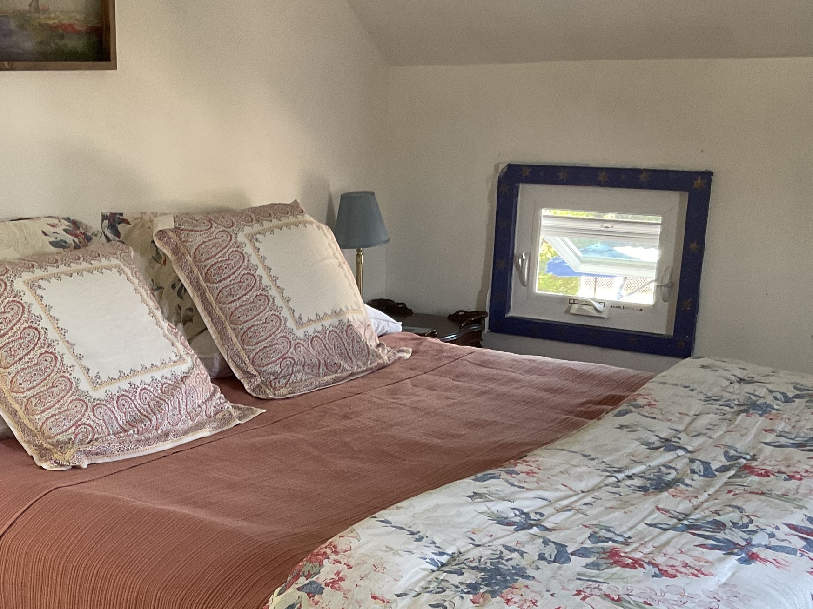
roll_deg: -0.6
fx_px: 1198
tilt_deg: -18.1
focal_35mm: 51
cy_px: 450
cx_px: 257
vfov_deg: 28.2
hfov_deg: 37.0
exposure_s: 1/60
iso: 125
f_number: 1.8
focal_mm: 3
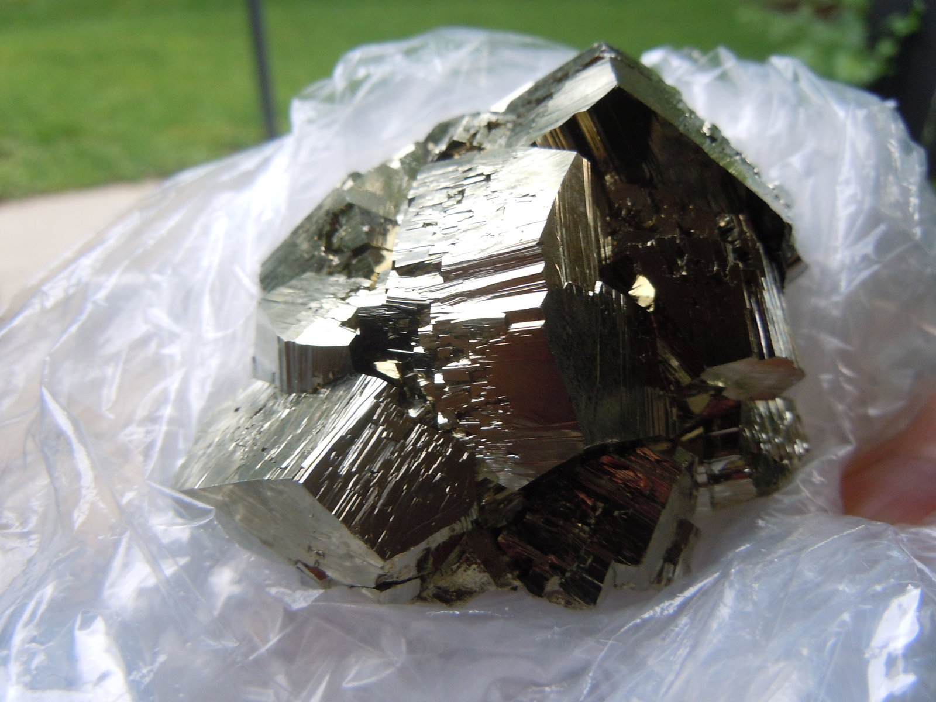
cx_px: 468
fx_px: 811
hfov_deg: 60.0
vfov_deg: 46.8
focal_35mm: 30
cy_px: 351
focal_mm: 5.4
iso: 250
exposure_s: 1/60
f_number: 3.5
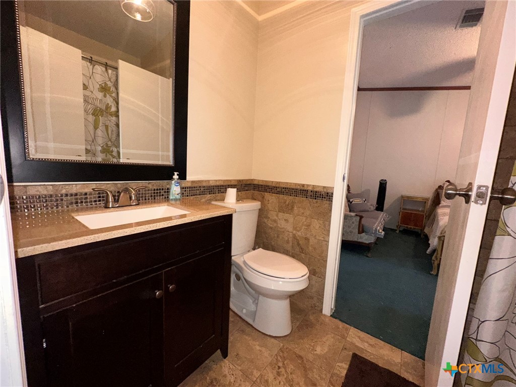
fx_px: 209
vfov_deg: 85.7
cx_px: 258
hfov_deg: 102.1
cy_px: 194
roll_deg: -3.7
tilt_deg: -7.8
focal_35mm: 14
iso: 250
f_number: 2.2
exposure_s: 1/60
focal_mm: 2.22
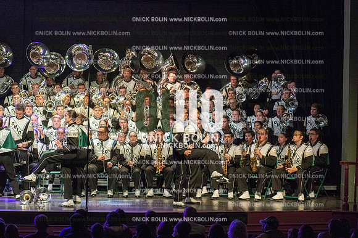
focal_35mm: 150
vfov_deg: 9.1
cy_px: 119
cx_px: 179
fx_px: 1491
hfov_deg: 13.7
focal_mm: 150
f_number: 7.1
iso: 8000
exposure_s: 1/200
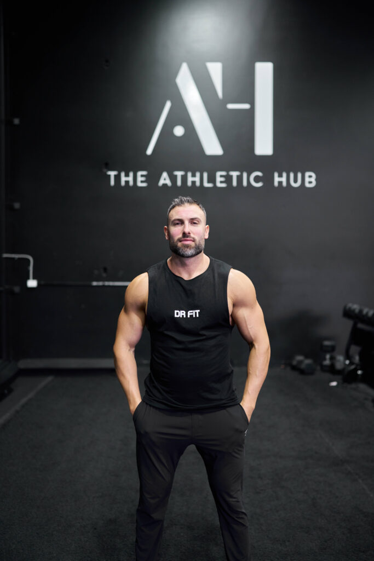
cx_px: 187
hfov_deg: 37.9
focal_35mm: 35
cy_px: 280
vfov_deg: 54.4
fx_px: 545
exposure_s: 1/250
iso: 1000
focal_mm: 35
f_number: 1.4
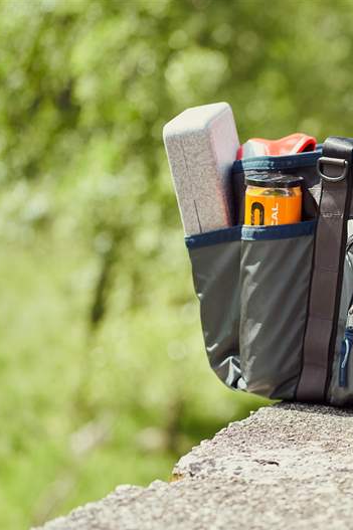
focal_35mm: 129
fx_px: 1898
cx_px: 393
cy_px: 267
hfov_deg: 10.5
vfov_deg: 15.9
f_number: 2.8
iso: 160
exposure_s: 1/1000
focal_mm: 85
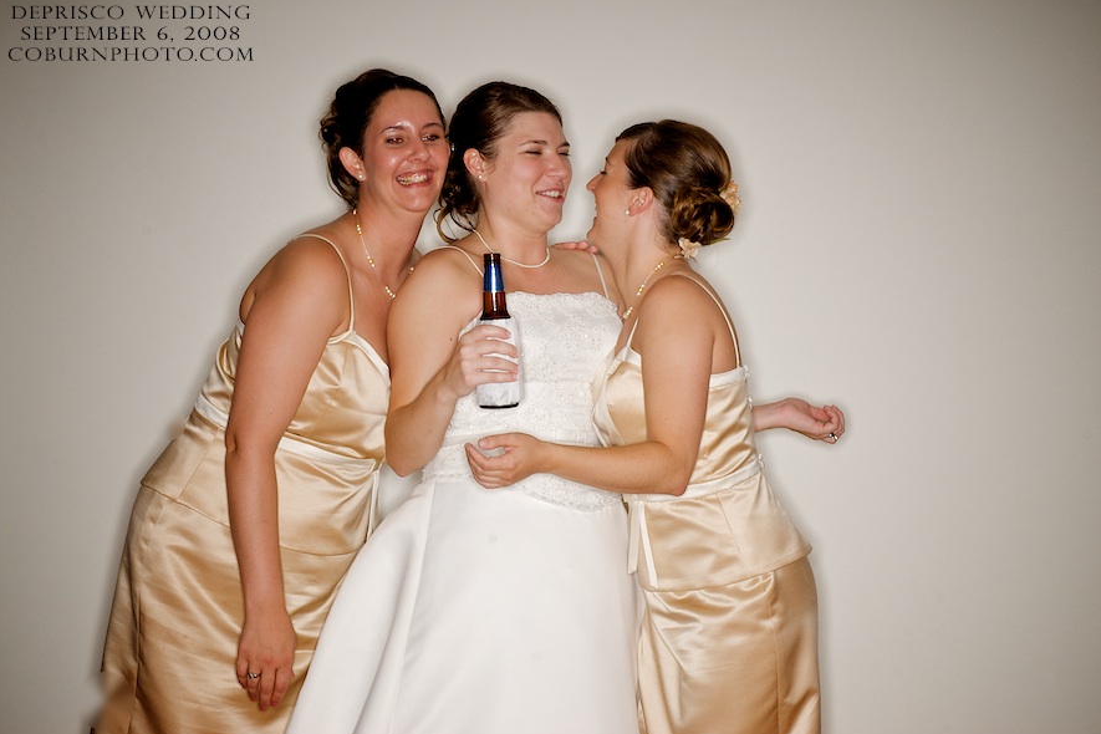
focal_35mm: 61
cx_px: 557
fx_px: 1865
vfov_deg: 22.3
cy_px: 369
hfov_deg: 32.9
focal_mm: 40
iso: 200
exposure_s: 1/250
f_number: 16
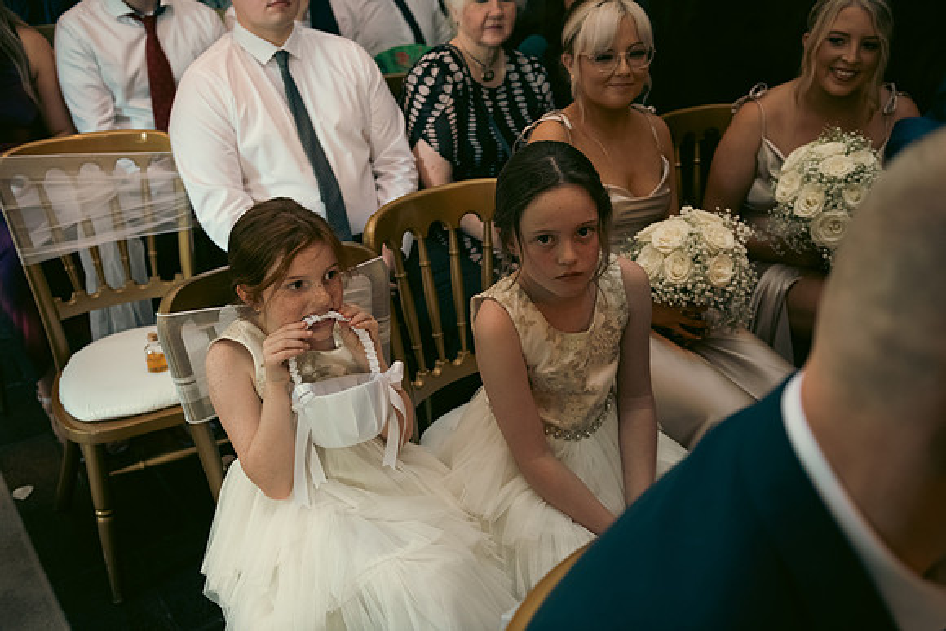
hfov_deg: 55.8
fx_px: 894
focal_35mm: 34
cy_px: 316
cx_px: 473
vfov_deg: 38.9
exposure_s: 1/160
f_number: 3.5
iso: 1250
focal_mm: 34
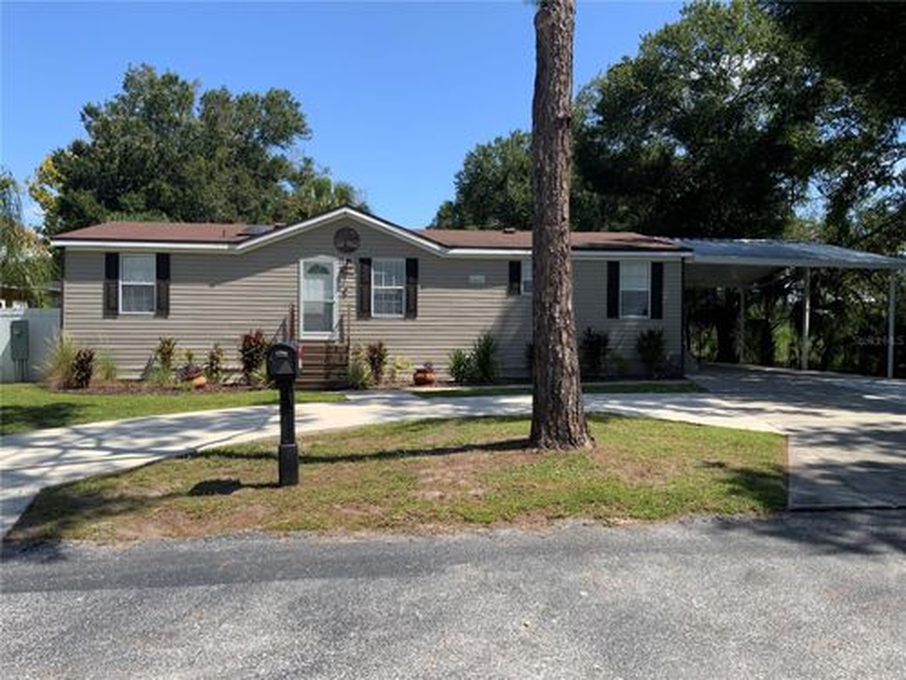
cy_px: 340
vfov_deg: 48.2
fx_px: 759
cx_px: 453
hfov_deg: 61.7
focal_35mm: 29
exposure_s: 1/1412
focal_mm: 3
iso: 16
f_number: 1.8
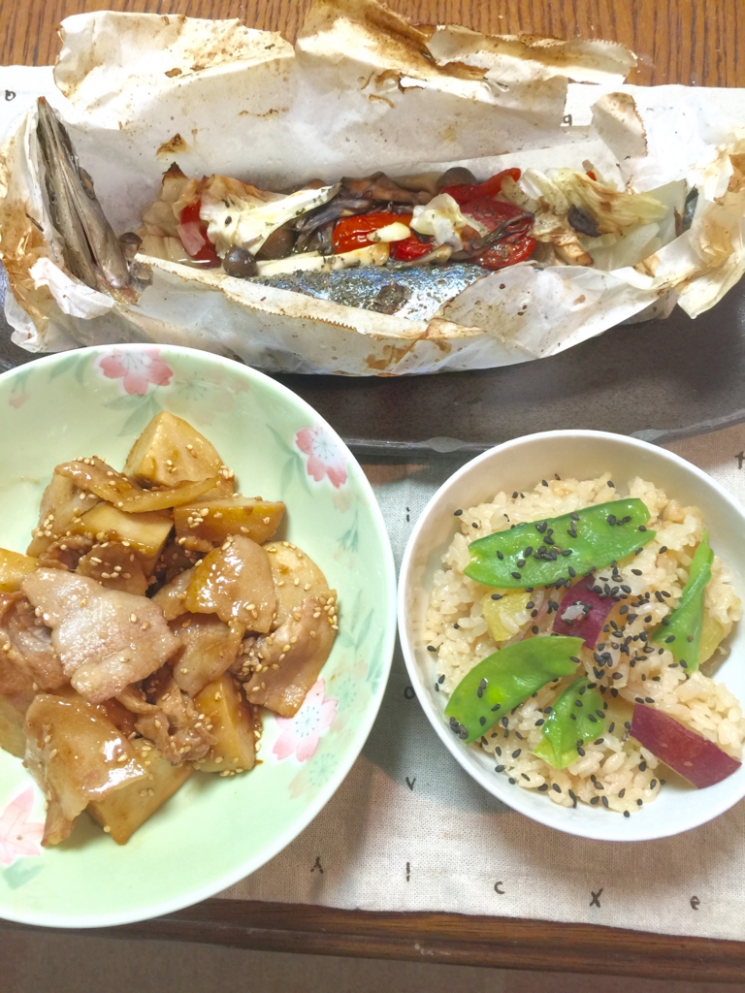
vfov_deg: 61.7
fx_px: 832
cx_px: 372
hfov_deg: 48.2
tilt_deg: -72.3
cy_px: 496
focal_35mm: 29
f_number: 2.2
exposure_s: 1/15
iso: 40
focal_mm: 4.15
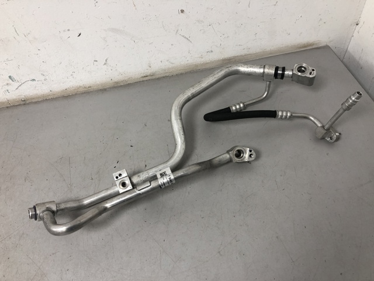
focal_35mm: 28
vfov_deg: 49.7
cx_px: 187
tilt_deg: -51.4
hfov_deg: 63.4
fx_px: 303
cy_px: 140
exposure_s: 1/33
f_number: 1.8
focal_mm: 4
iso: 40
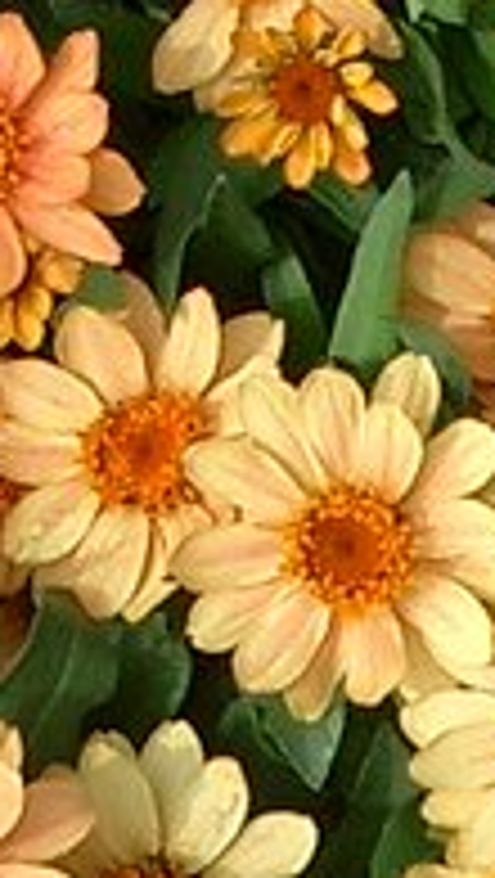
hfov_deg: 6.0
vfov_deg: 10.6
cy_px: 1004
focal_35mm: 200
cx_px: 630
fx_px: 4657
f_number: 2.6
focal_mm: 5.8
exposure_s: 1/800
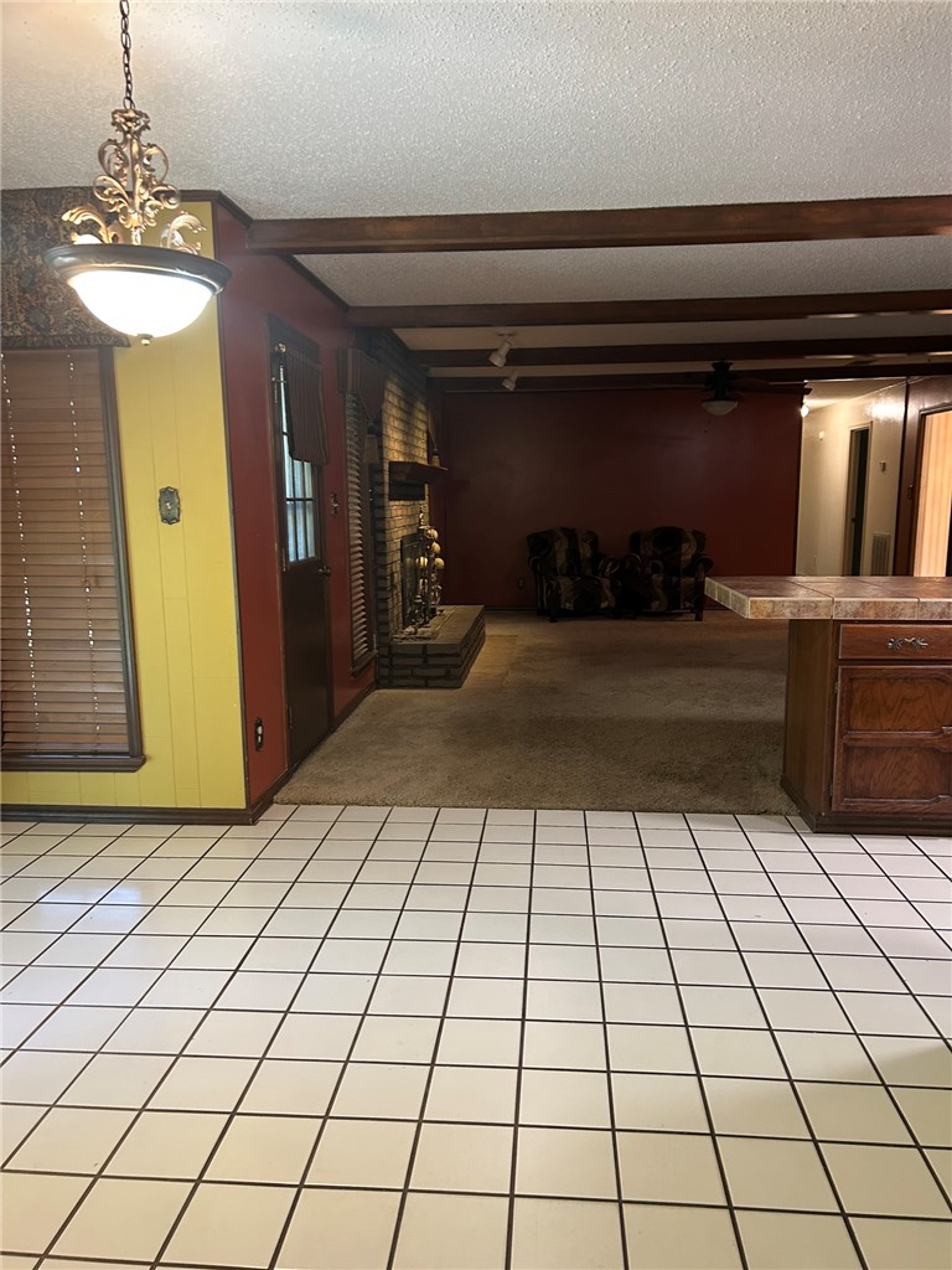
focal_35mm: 26
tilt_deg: -8.0
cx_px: 476
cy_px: 635
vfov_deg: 67.3
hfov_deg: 53.1
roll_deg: -0.5
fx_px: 953
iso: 250
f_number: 1.5
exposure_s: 1/60
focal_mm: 5.7
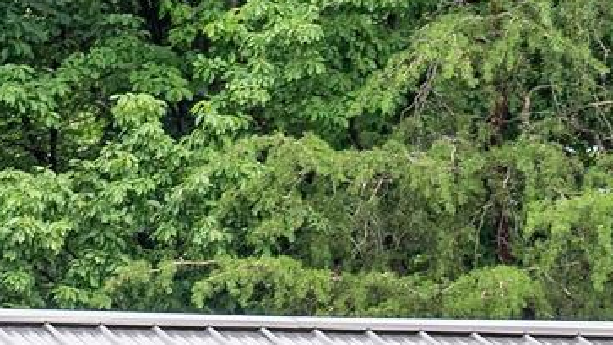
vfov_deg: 3.2
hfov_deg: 5.8
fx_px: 6045
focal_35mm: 372
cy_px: 975
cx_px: 724
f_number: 8
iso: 400
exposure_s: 1/500
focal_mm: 63
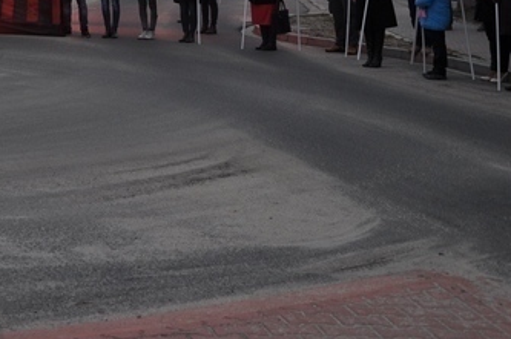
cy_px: -58
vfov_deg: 14.7
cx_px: -51
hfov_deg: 21.4
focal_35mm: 90
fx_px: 1279
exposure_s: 1/125
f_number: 5.6
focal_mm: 25
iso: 200
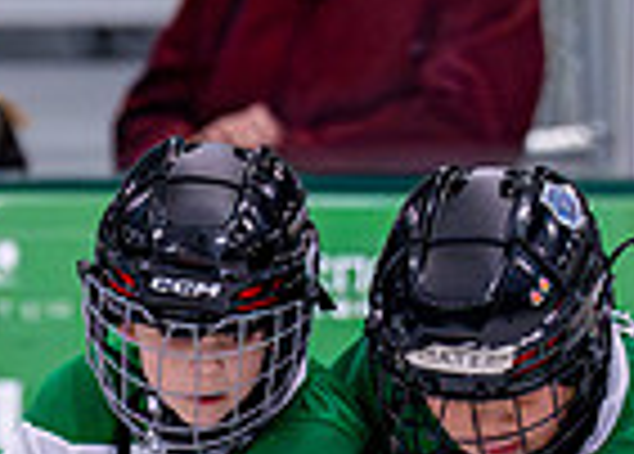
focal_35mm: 1186
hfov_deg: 1.7
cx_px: 131
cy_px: 734
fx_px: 21376
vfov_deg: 1.2
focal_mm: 170
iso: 2500
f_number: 2.8
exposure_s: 1/1250
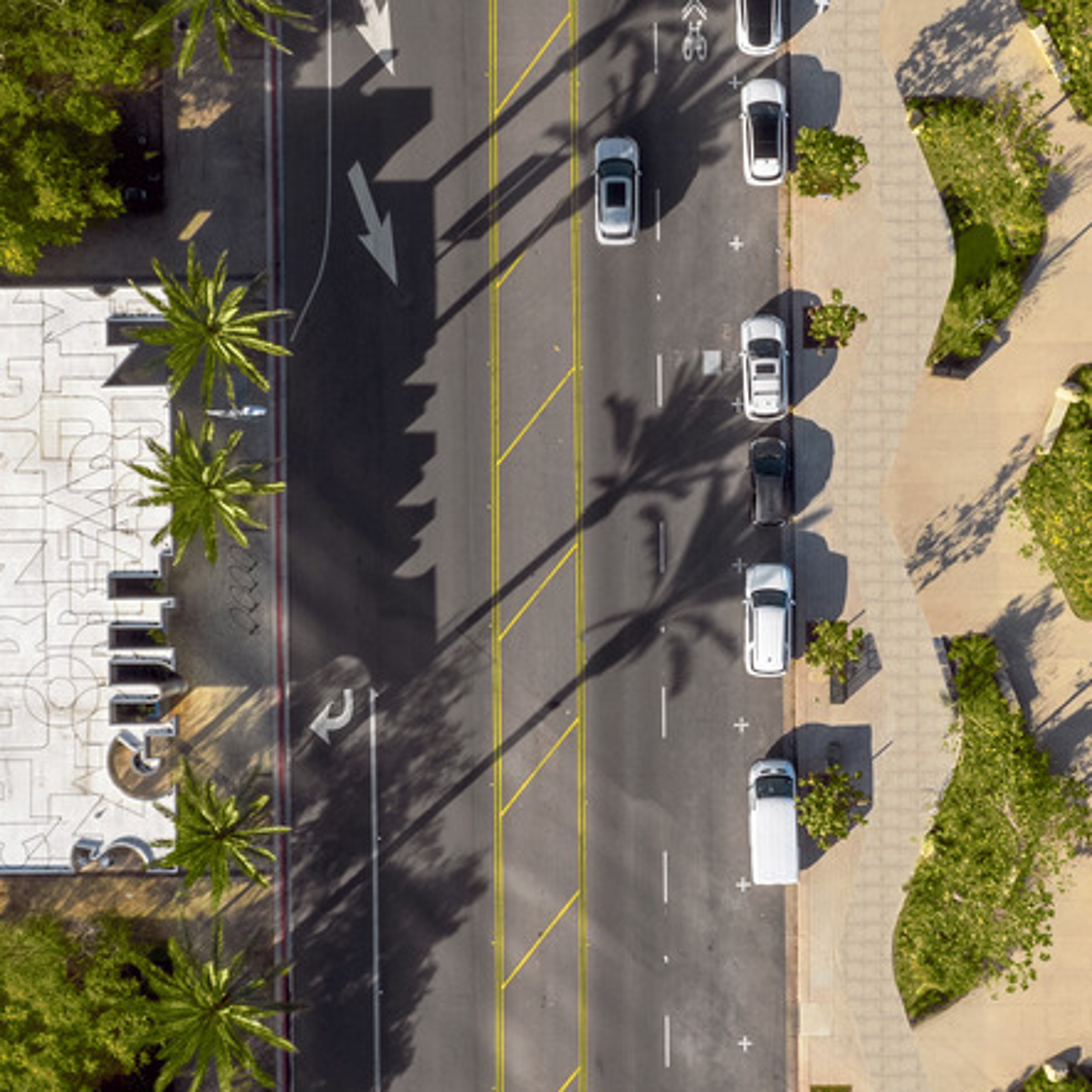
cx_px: 677
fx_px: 2570
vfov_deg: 24.0
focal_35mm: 72
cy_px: 577
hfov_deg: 23.9
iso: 100
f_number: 11
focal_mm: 12.29
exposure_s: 1/50
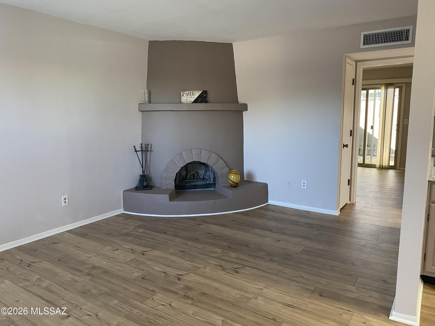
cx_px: 218
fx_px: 327
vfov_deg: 53.1
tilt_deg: -8.0
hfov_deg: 67.3
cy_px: 163
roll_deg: +0.2
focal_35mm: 26
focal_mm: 4.25
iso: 250
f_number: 1.8
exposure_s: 1/60
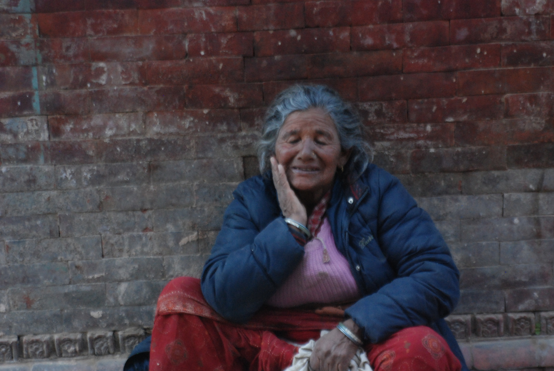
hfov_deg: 19.4
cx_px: 277
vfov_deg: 13.1
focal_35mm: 105
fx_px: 1618
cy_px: 186
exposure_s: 1/250
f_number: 5
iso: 1000
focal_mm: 70
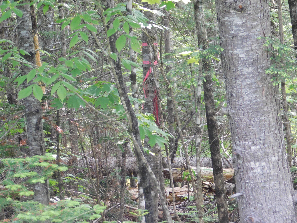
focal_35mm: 184
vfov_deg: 8.1
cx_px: 148
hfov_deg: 10.7
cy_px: 112
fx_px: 1579
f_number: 5.4
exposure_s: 1/30
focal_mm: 32.7
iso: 280
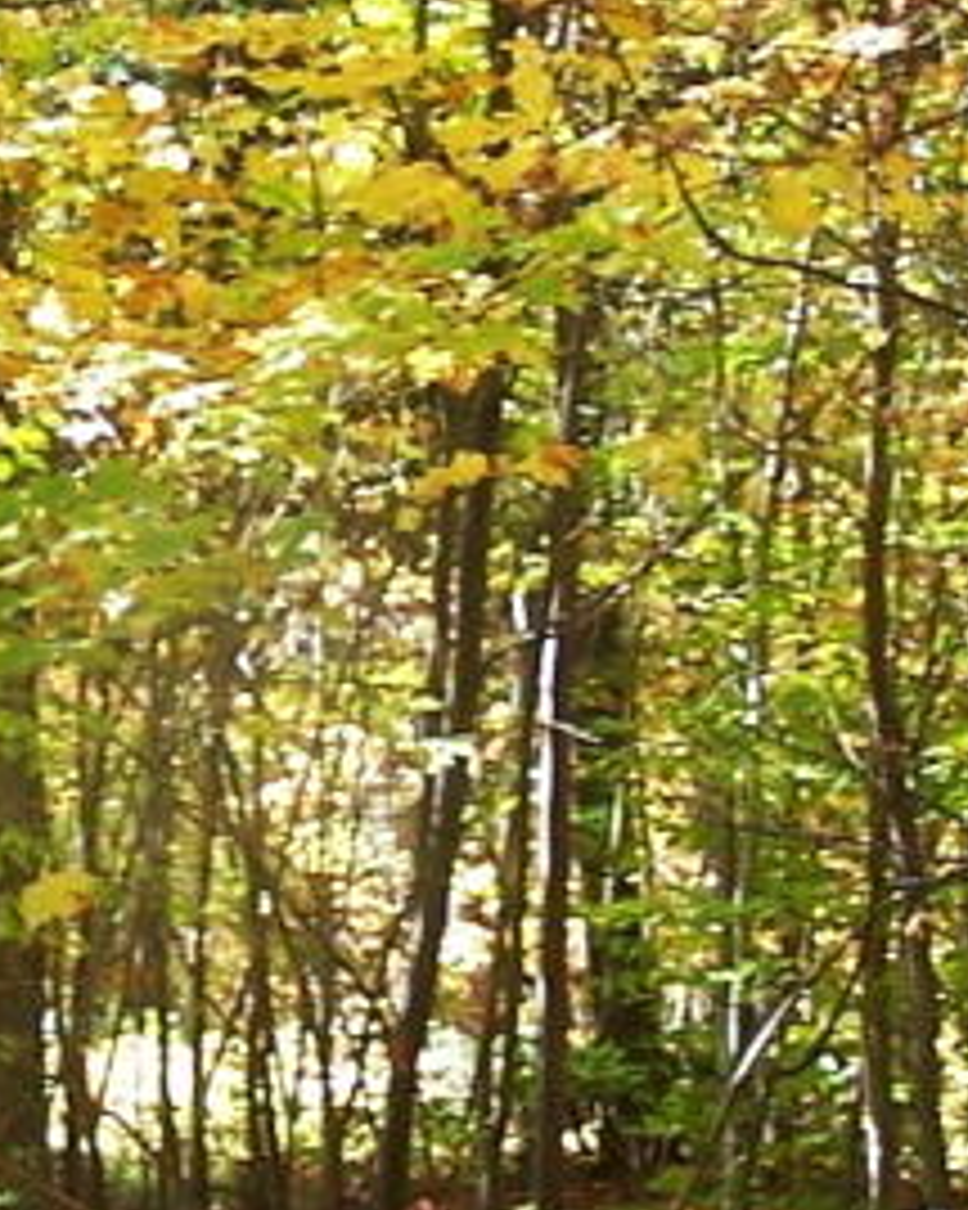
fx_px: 6736
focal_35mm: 188
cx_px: 234
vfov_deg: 10.3
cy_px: 758
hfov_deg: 8.2
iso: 80
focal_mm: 6.3
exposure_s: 1/100
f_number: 2.8
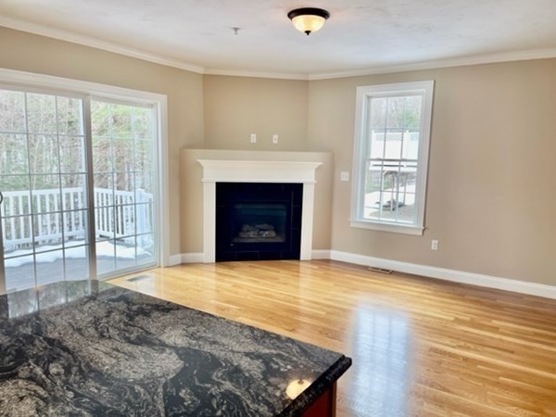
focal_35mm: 26
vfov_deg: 53.1
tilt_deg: -9.0
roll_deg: -1.7
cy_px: 208
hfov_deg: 67.3
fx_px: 418
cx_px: 278
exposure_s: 1/130
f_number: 1.6
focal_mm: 5.1
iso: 32
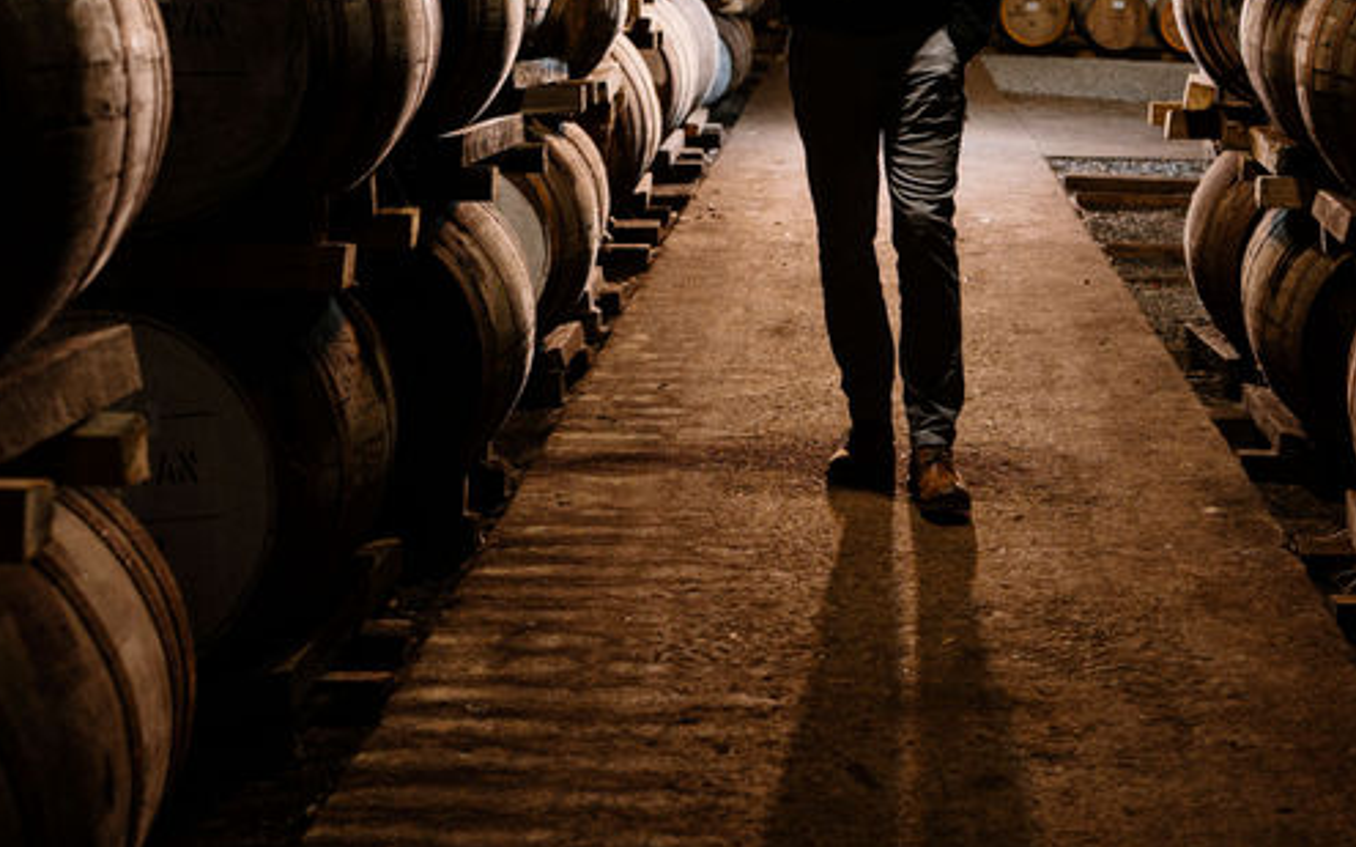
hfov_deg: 33.9
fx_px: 2217
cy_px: -48
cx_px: 810
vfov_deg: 20.7
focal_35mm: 60
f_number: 2
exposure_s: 1/250
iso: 640
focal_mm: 28
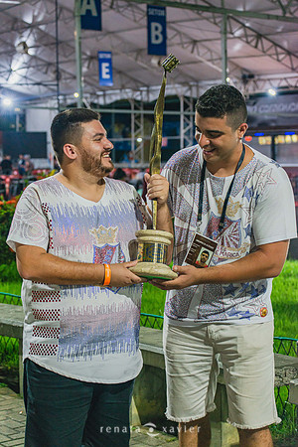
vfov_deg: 26.0
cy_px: 224
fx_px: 968
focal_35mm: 78
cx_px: 149
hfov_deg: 17.5
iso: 1000
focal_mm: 78
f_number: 5.6
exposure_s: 1/125
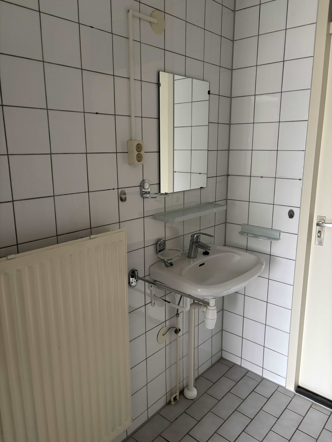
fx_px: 332
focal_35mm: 26
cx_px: 166
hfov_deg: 53.1
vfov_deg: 67.3
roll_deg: -1.7
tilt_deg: -12.1
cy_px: 221
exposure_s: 1/60
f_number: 1.6
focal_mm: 5.96
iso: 250
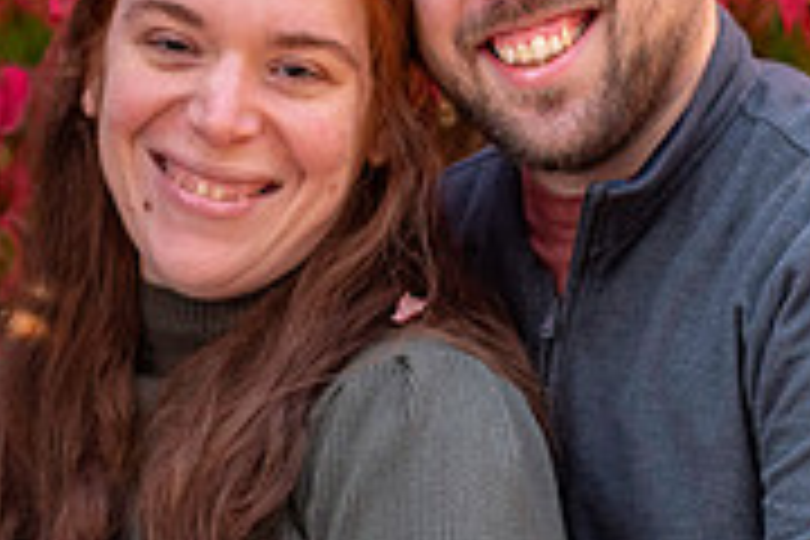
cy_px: 189
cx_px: 418
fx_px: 3622
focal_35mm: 161
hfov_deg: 12.8
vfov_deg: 8.5
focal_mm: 50
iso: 3200
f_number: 2.5
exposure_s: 1/3200
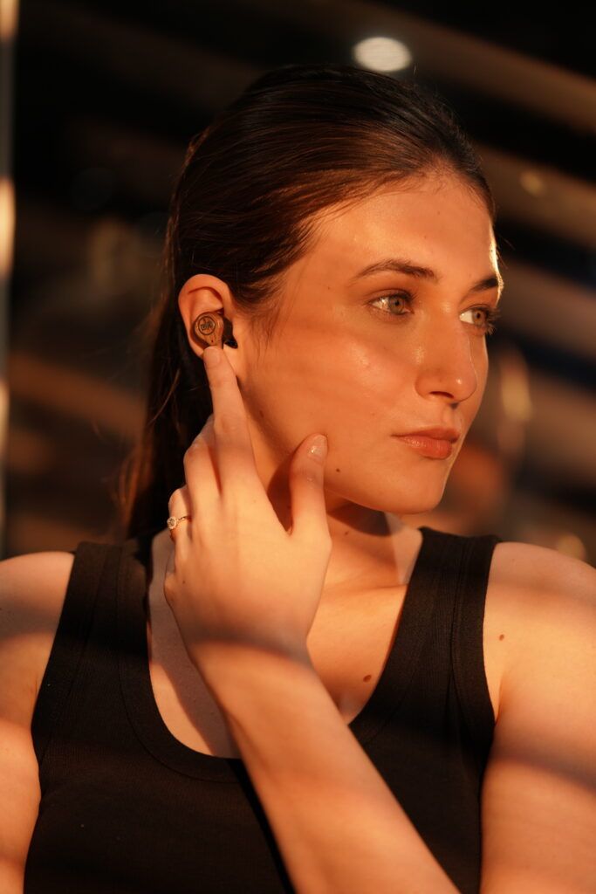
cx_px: 298
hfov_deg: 15.2
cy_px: 447
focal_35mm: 90
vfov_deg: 22.6
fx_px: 2234
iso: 320
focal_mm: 90
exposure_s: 1/250
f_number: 2.8
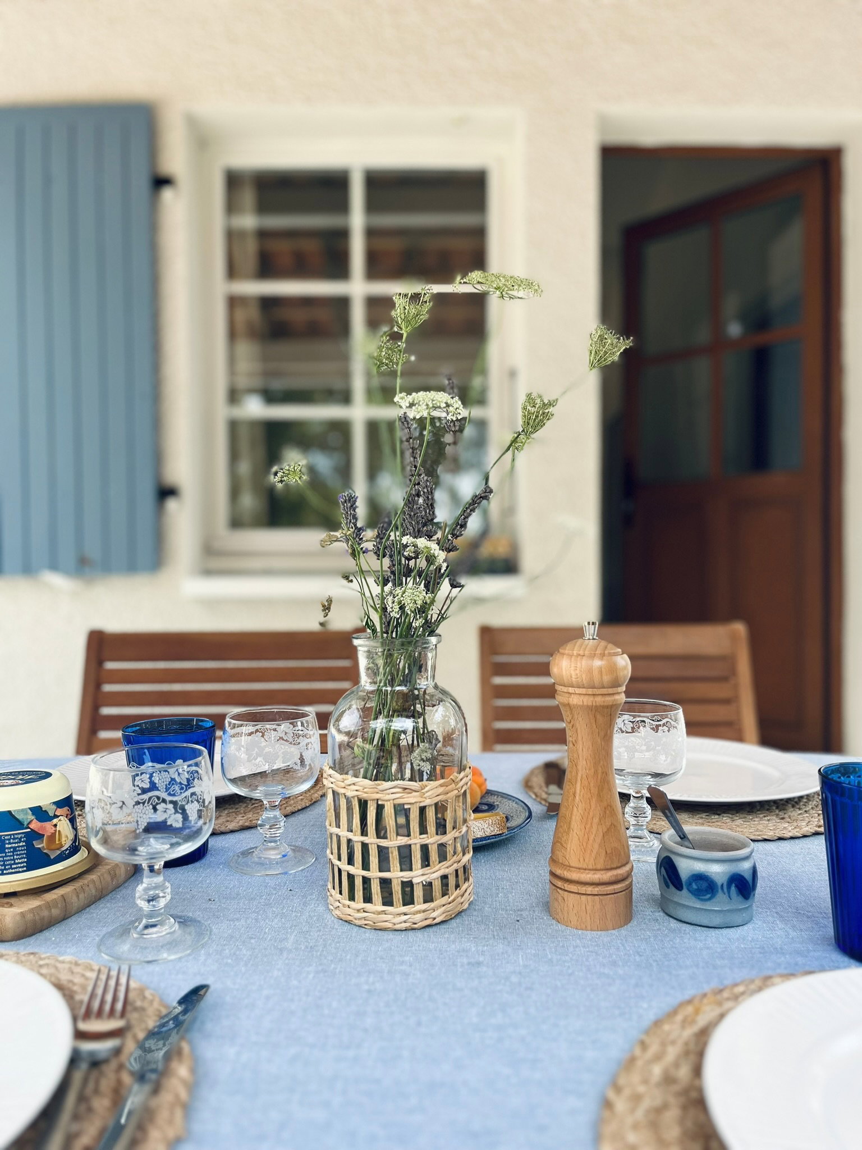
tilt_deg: +1.4
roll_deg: -0.8
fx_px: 863
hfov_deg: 53.1
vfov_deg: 67.3
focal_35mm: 26
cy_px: 575
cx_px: 431
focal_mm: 5.1
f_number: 1.6
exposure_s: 1/550
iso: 50
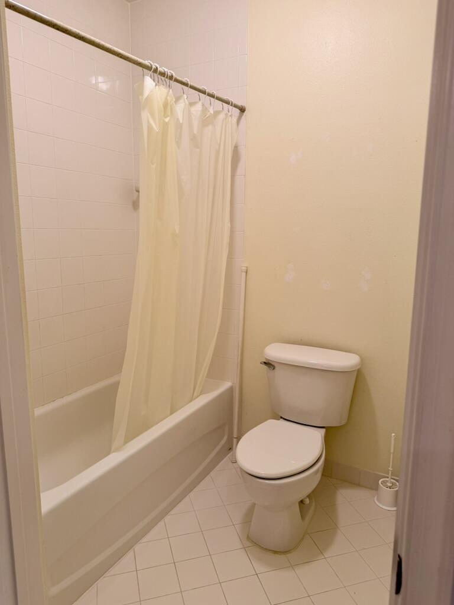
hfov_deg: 56.8
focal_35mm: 24
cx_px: 227
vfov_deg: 71.6
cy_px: 302
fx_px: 420
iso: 64
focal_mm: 6.76
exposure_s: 1/120
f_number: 1.78
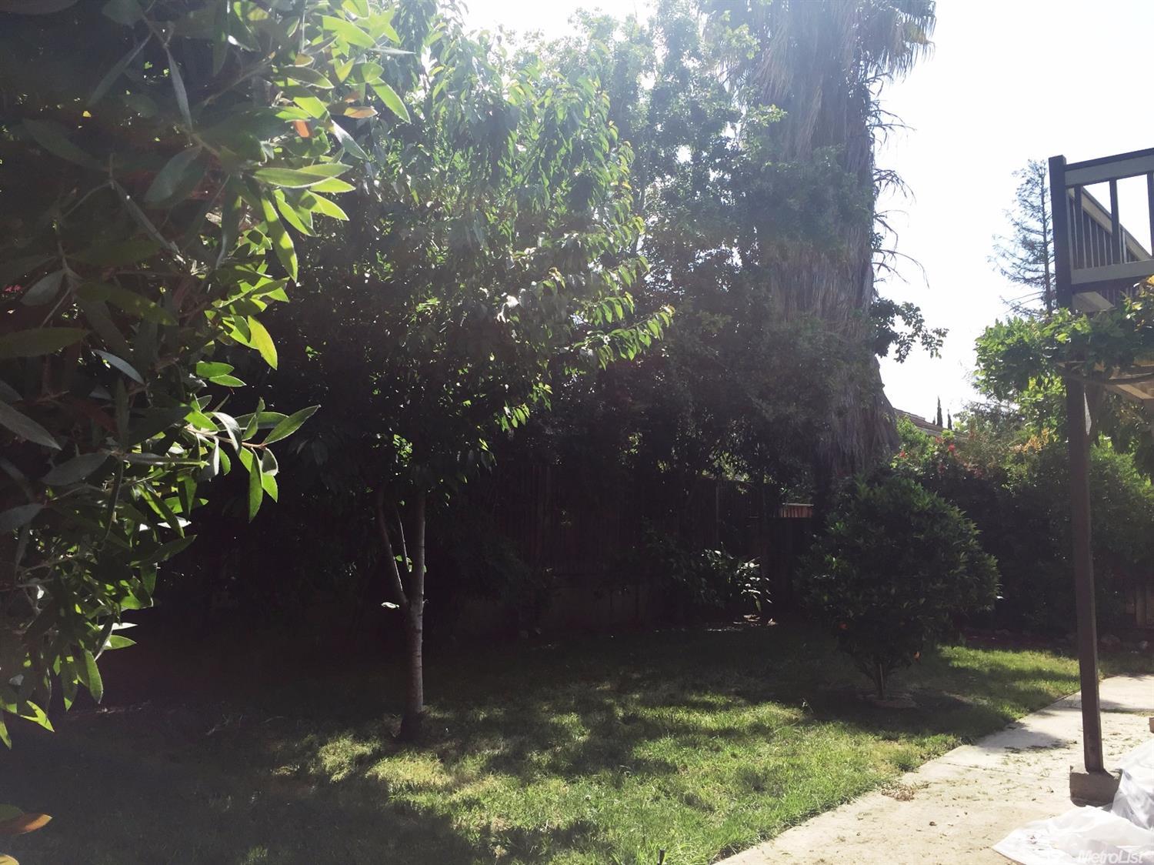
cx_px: 577
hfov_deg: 61.7
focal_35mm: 29
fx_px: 966
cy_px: 432
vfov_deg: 48.2
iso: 32
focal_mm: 4.15
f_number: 2.2
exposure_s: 1/1412
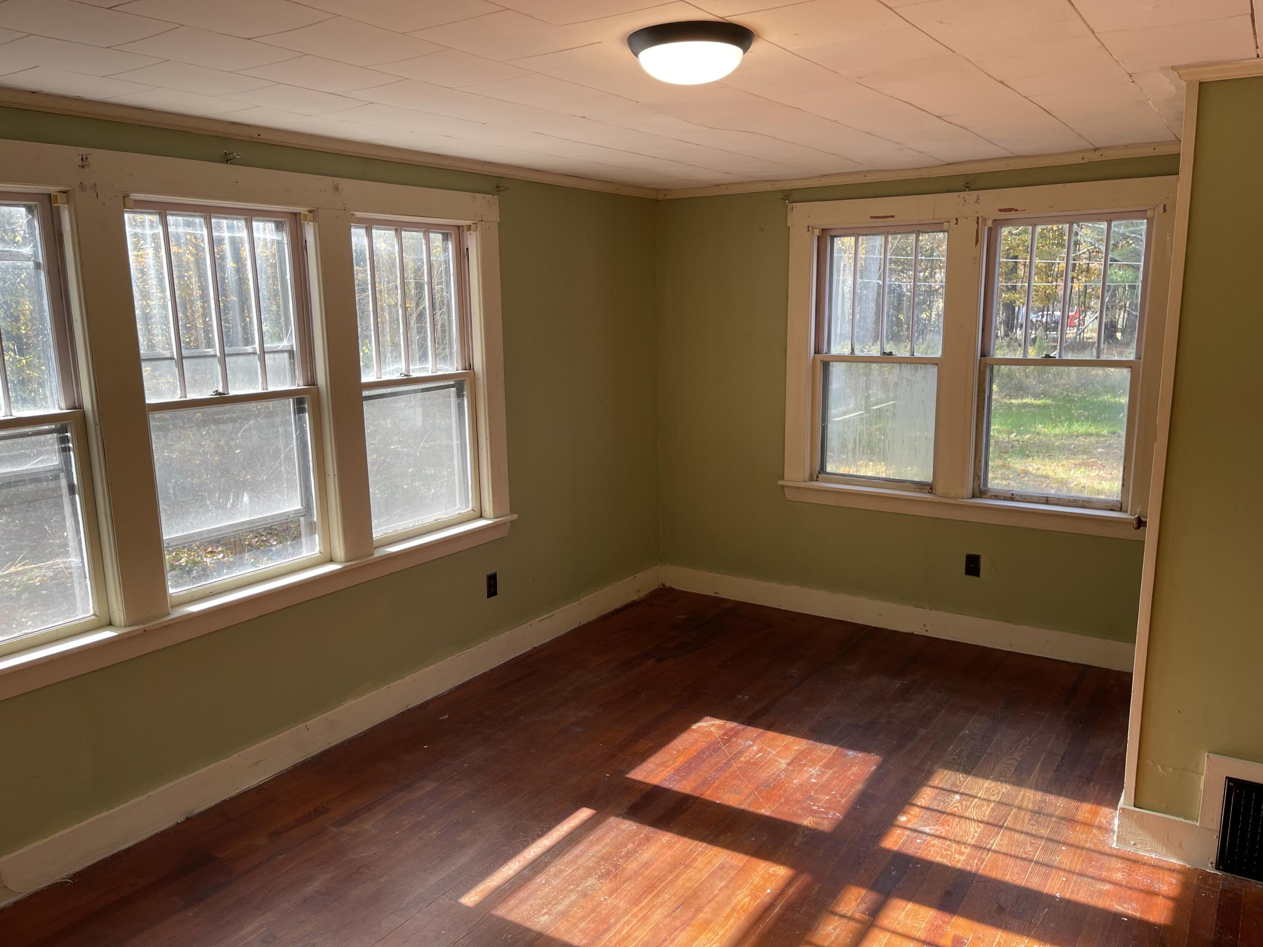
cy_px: 474
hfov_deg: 69.4
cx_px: 632
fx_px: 912
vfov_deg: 54.9
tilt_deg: -10.8
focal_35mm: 25
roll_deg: +0.9
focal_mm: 5.1
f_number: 1.6
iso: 40
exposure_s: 1/121
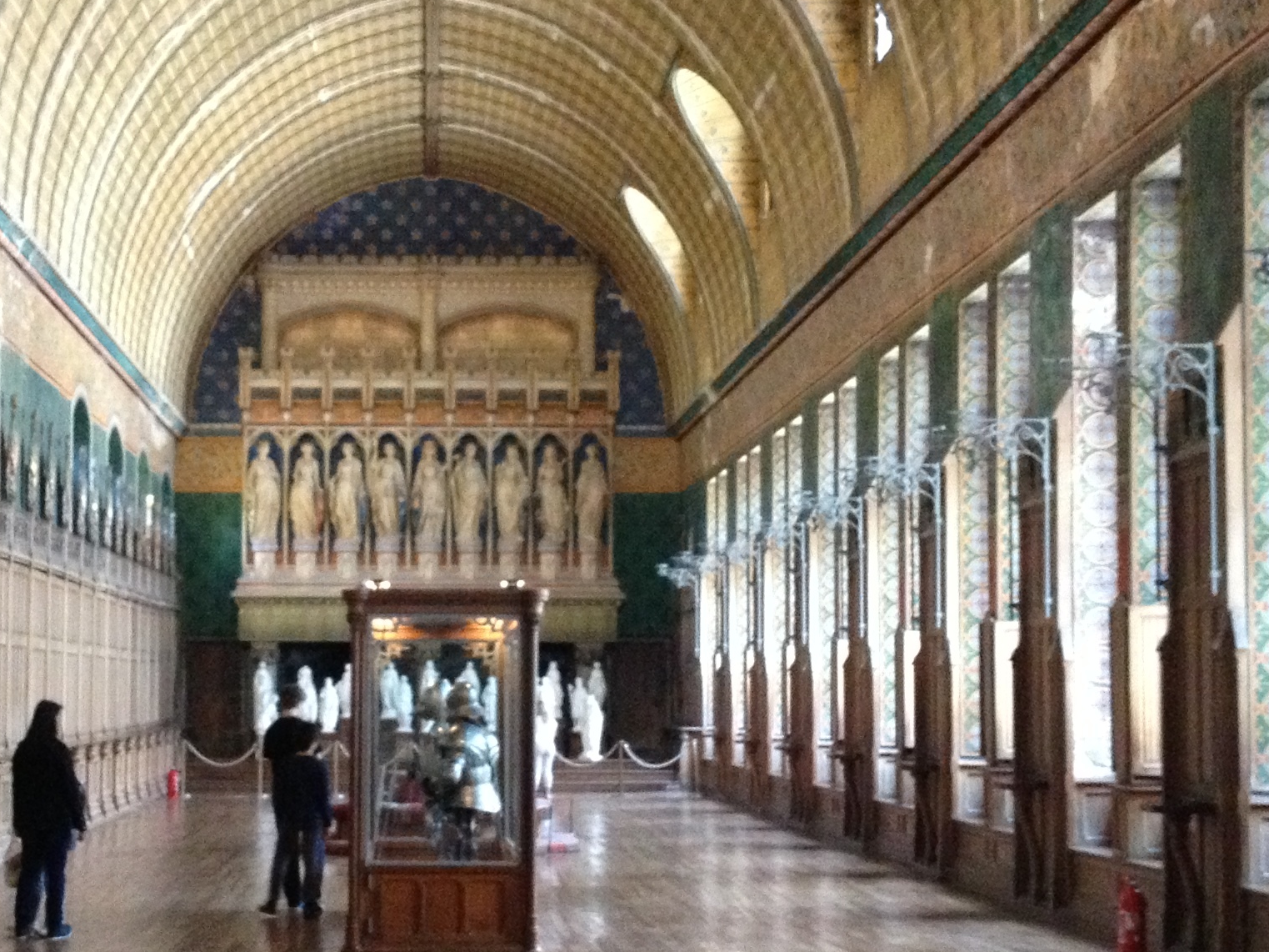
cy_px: 544
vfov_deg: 19.6
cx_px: 415
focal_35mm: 75
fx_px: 2749
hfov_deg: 25.8
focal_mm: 4.28
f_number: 2.4
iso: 400
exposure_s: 1/20
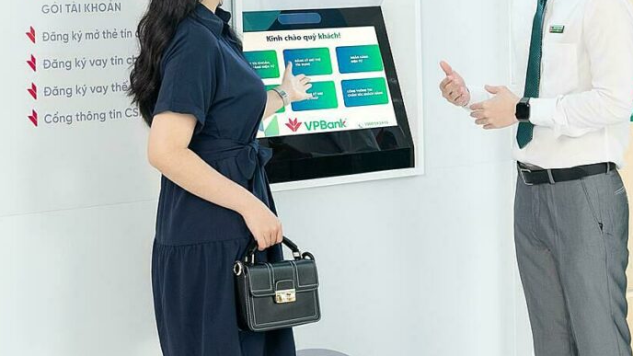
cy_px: 28
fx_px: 1779
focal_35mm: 106
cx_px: 393
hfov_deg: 20.1
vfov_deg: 11.3
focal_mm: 34
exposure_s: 1/100
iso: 400
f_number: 5
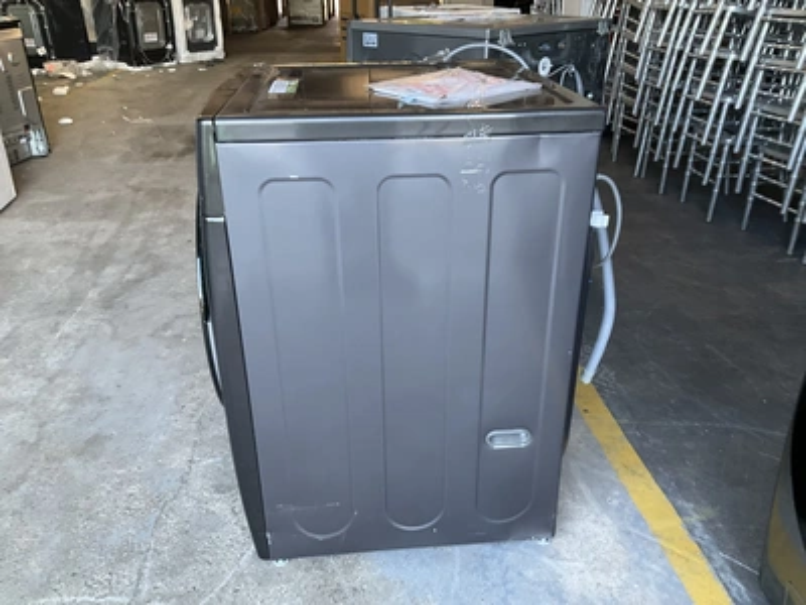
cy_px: 302
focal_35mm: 29
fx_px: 675
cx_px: 403
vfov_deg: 48.2
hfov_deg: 61.7
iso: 100
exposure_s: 1/60
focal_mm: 3
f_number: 1.8
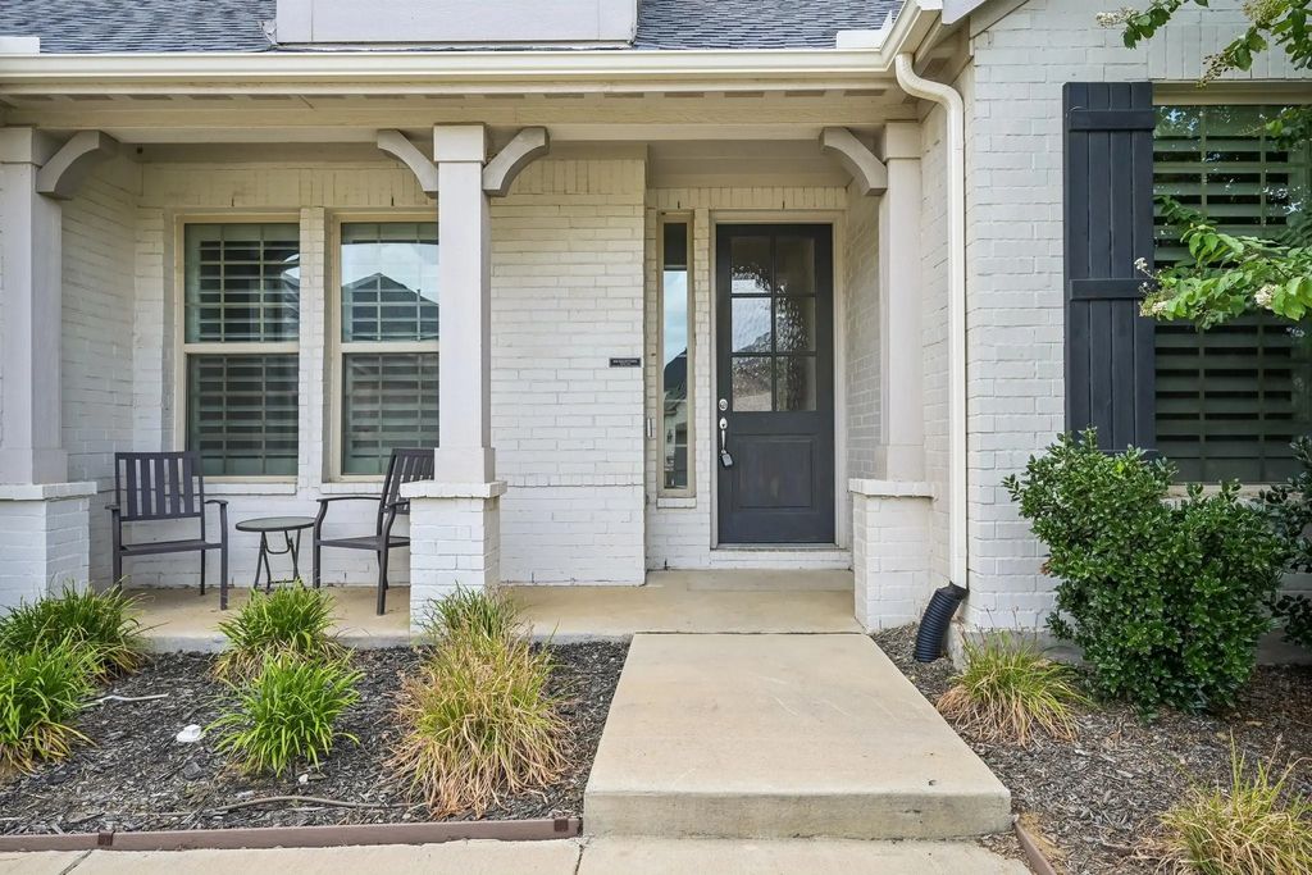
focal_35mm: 22
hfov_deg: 79.9
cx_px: 656
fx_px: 784
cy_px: 438
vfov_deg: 58.4
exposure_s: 1/250
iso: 250
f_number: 9
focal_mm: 21.5
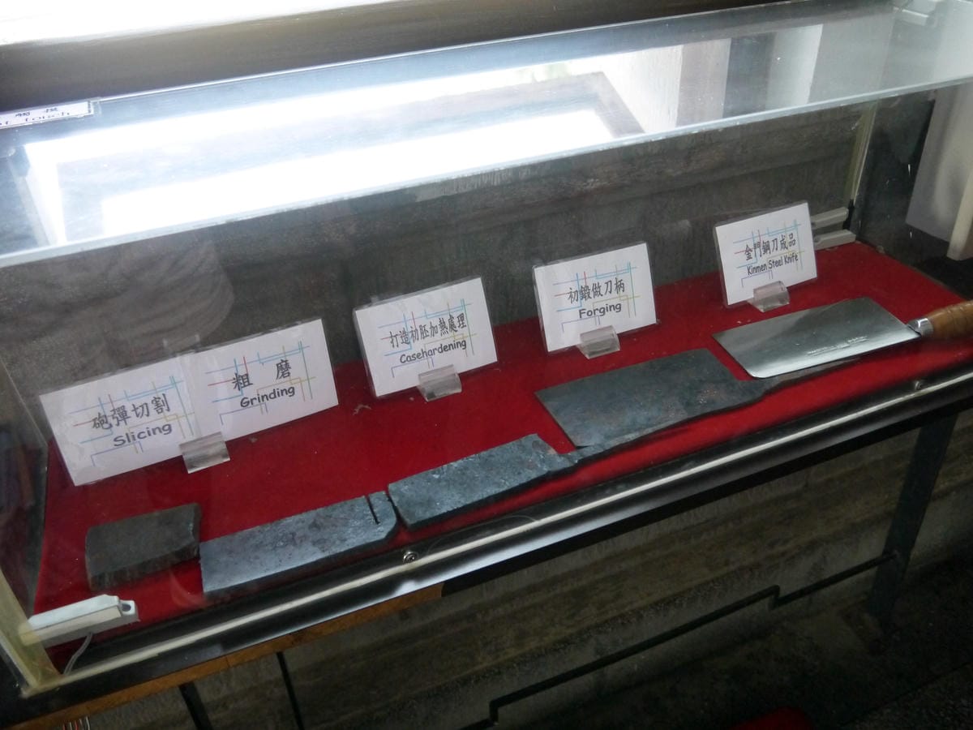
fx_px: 787
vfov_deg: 49.7
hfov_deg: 63.4
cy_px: 365
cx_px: 486
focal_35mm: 28
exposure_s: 1/125
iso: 1250
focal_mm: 14
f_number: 3.5
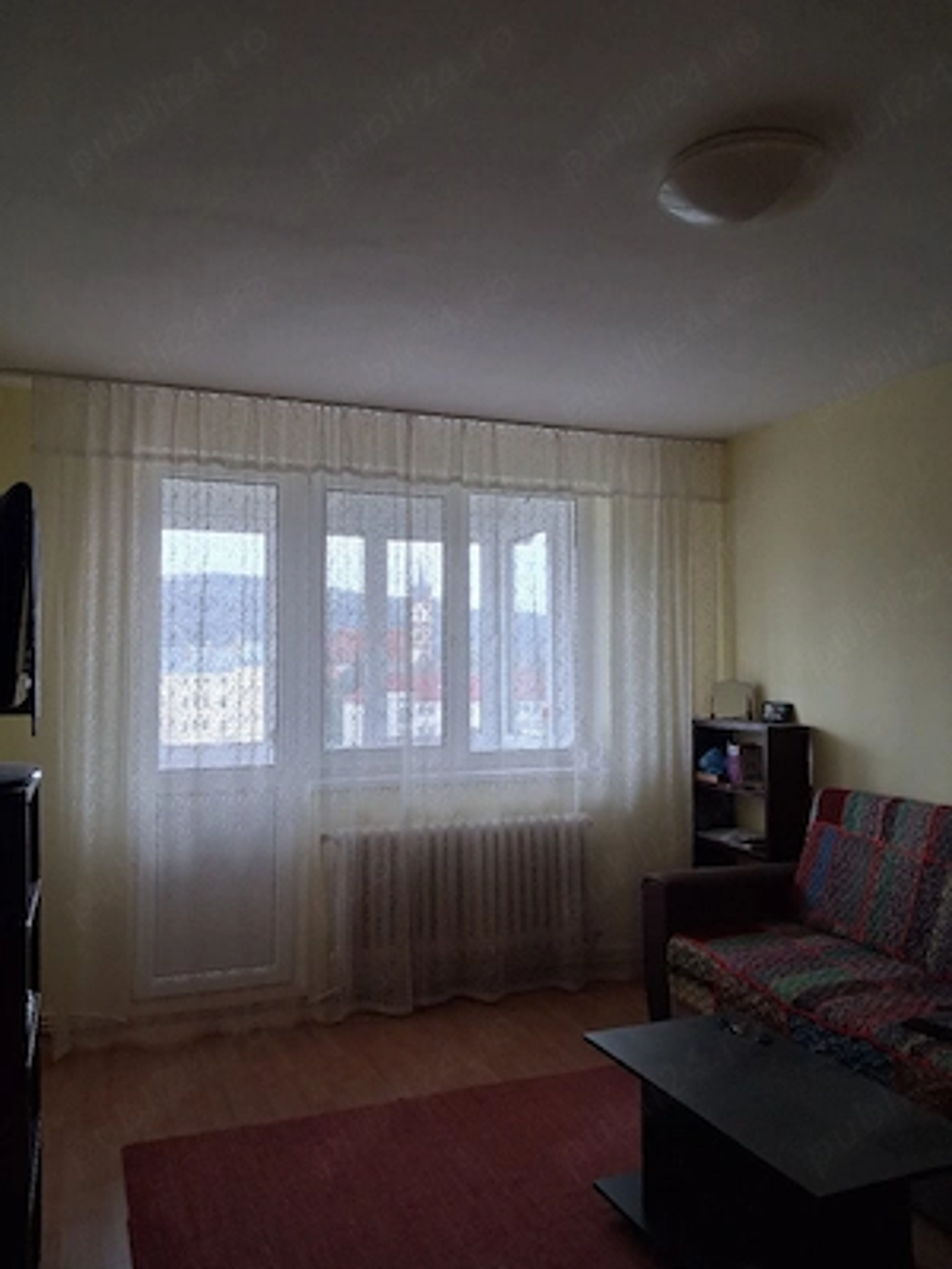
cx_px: 476
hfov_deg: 51.4
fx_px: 990
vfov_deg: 65.3
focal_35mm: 27
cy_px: 634
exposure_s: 1/100
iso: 200
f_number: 1.8
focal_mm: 4
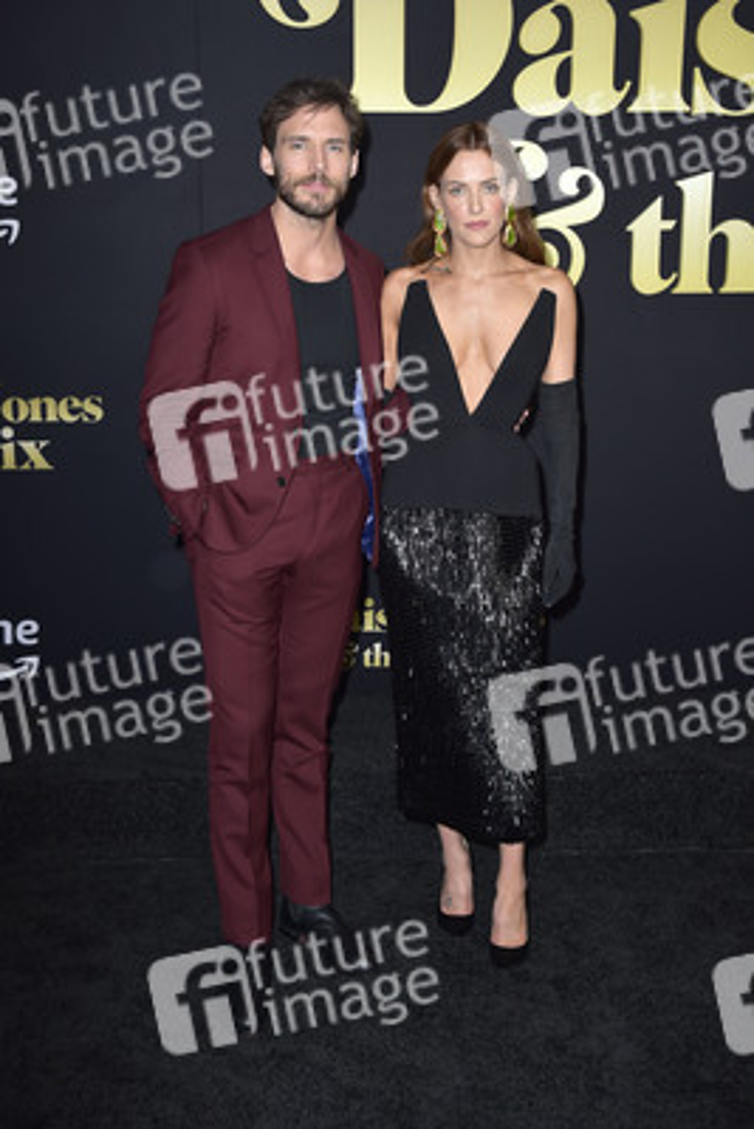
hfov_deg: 30.5
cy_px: 564
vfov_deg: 44.5
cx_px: 377
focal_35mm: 44
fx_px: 1381
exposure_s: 1/250
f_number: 6.3
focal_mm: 44
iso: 400
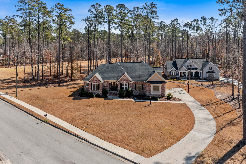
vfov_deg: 46.4
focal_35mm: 28
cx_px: 123
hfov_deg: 65.5
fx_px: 191
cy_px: 82
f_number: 5.6
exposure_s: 1/800
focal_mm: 10.26
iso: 100
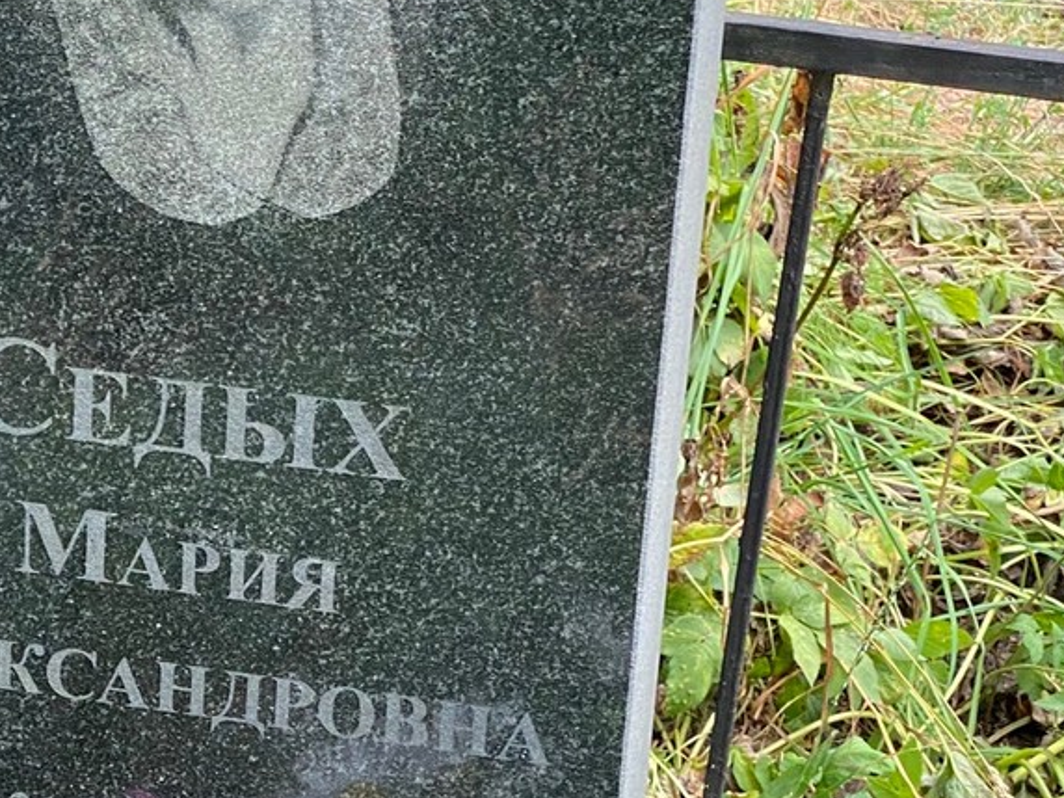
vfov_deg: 11.3
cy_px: 709
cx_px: -71
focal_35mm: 131
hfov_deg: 14.7
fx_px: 4027
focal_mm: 6
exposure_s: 1/121
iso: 64
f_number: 2
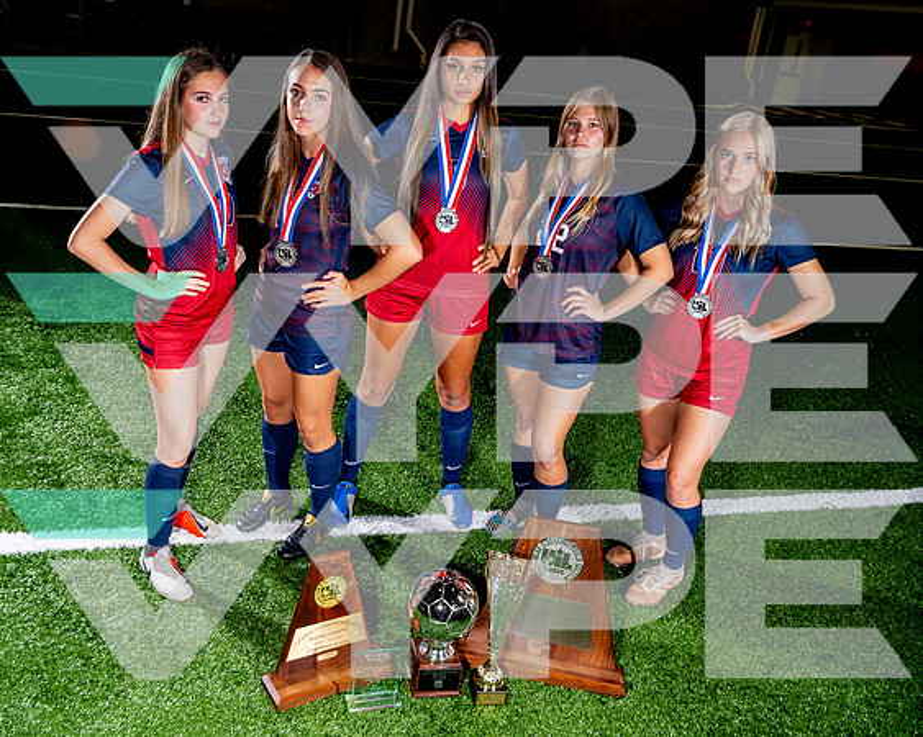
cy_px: 366
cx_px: 411
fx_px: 892
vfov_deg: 44.9
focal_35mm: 33
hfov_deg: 54.6
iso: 100
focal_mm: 28
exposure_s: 1/125
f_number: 5.6
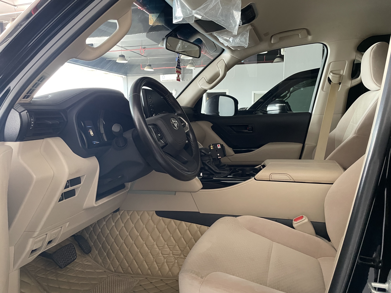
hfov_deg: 67.3
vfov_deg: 53.1
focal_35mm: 26
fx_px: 294
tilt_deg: -7.0
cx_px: 196
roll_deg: -0.1
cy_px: 146
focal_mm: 4.2
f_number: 1.6
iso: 400
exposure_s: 1/60
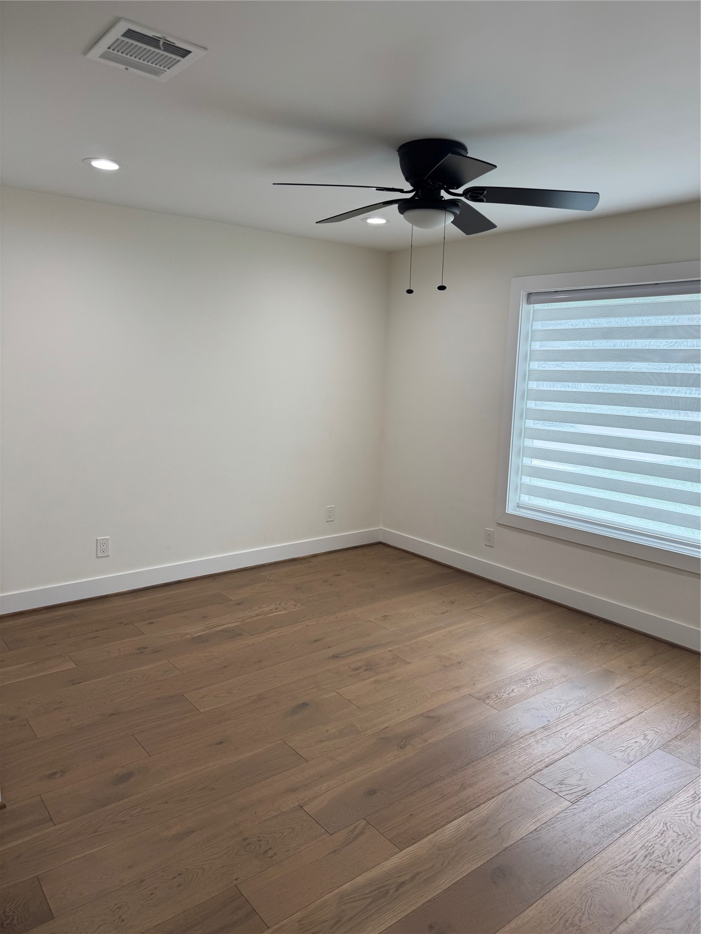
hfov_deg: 56.8
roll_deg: +0.3
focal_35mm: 24
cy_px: 467
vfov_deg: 71.6
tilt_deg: -8.6
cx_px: 350
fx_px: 648
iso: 100
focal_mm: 6.76
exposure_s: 1/121
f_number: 1.78
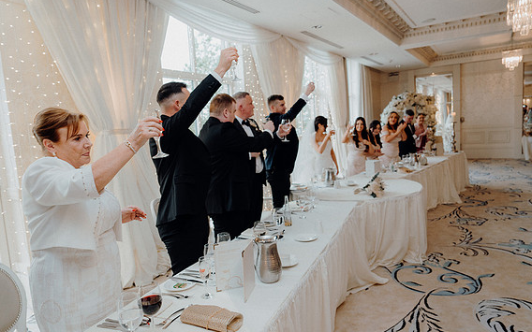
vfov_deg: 49.3
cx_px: 264
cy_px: 169
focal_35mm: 25
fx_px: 362
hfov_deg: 72.5
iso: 800
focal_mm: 24
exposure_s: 1/160
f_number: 3.5
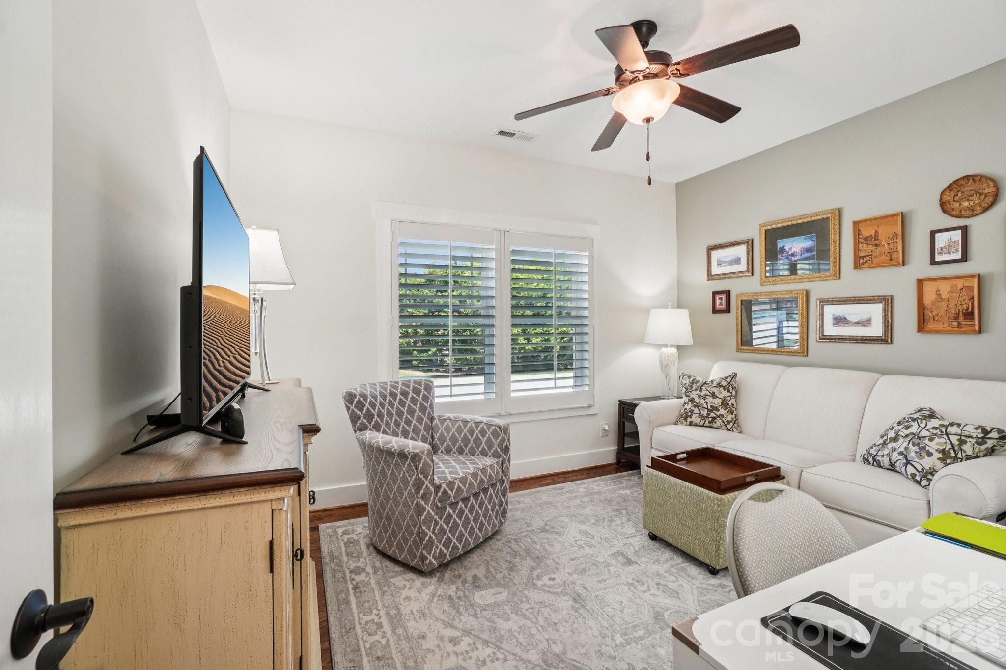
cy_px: 335
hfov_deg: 100.4
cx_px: 503
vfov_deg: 77.3
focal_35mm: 15
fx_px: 419
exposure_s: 1/30
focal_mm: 10
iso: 320
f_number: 8
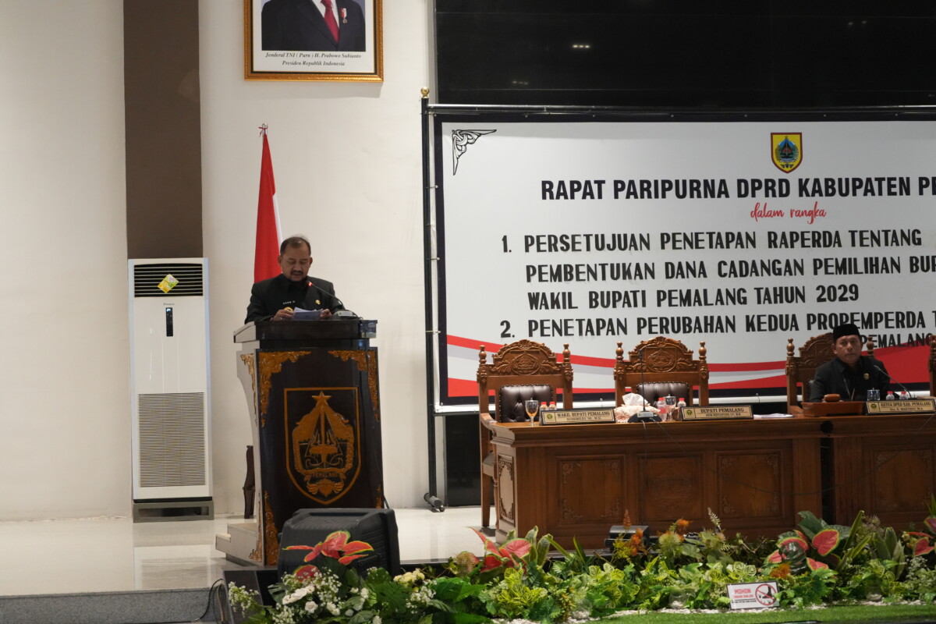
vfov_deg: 19.5
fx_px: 1820
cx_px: 468
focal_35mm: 70
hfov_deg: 28.8
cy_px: 312
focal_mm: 70
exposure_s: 1/100
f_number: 5.6
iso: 6400
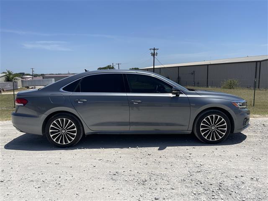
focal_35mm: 26
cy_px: 100
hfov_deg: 67.3
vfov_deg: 53.1
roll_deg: +1.0
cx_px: 134
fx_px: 201
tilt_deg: -7.7
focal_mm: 5.1
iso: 32
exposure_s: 1/5618
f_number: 1.6
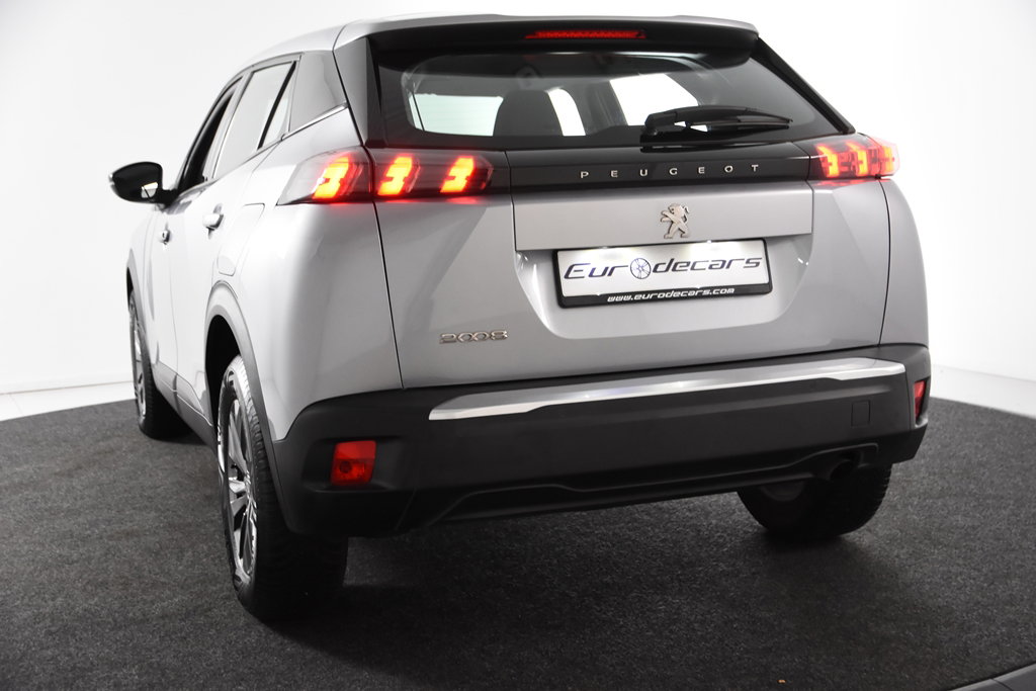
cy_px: 346
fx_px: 1338
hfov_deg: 42.3
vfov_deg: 29.0
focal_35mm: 46
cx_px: 518
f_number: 4
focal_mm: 31
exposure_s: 1/60
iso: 1600
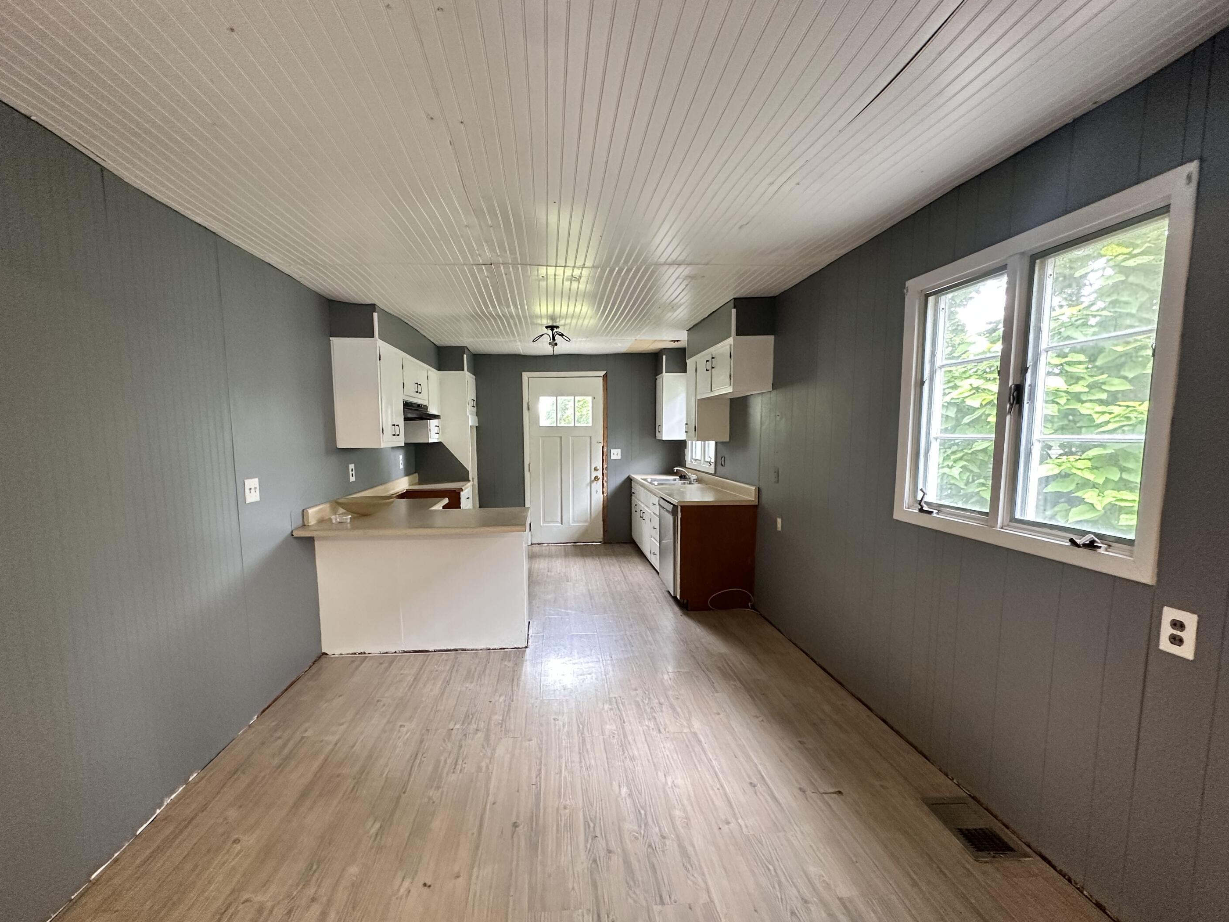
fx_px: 533
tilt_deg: -5.9
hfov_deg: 98.1
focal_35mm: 15
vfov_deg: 81.6
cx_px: 579
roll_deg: -0.2
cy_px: 490
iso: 320
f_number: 2.2
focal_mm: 2.22
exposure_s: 1/60
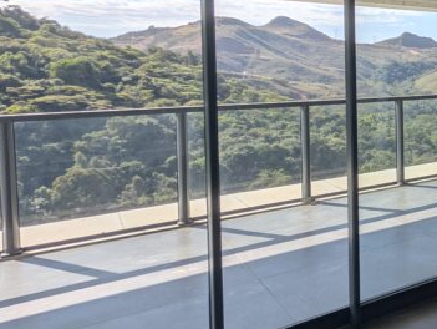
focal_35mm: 35
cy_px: 78
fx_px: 442
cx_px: 624
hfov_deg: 31.8
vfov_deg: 39.5
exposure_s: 1/2387
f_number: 1.7
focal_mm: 2.02
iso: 41
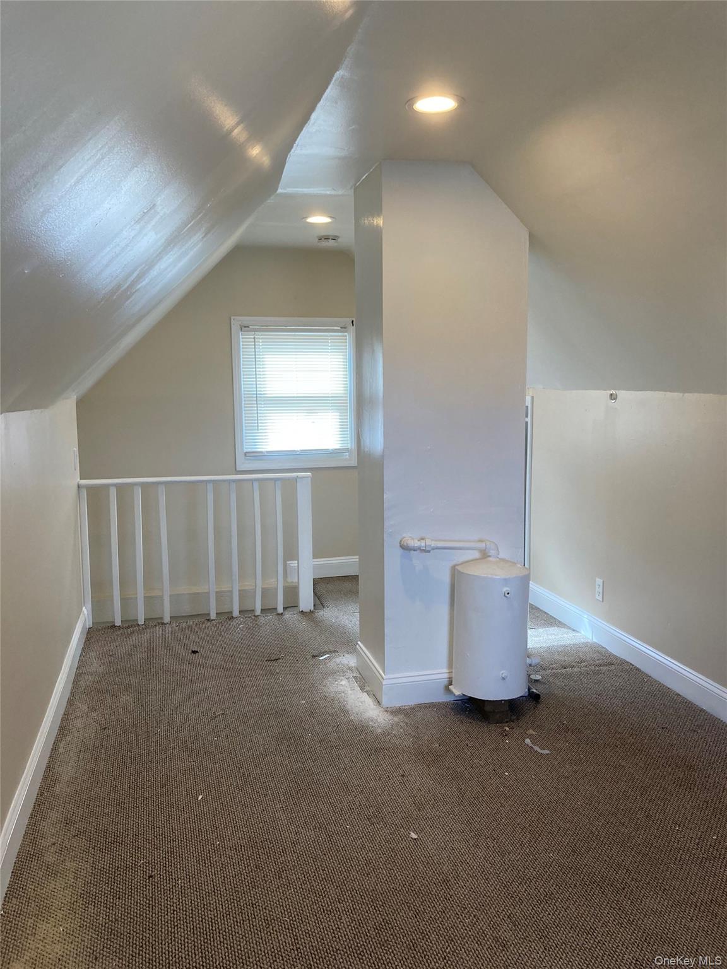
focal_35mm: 28
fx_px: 784
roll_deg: +0.6
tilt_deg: -5.1
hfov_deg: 49.7
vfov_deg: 63.4
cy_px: 484
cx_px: 364
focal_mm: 3.99
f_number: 1.8
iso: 80
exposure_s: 1/120
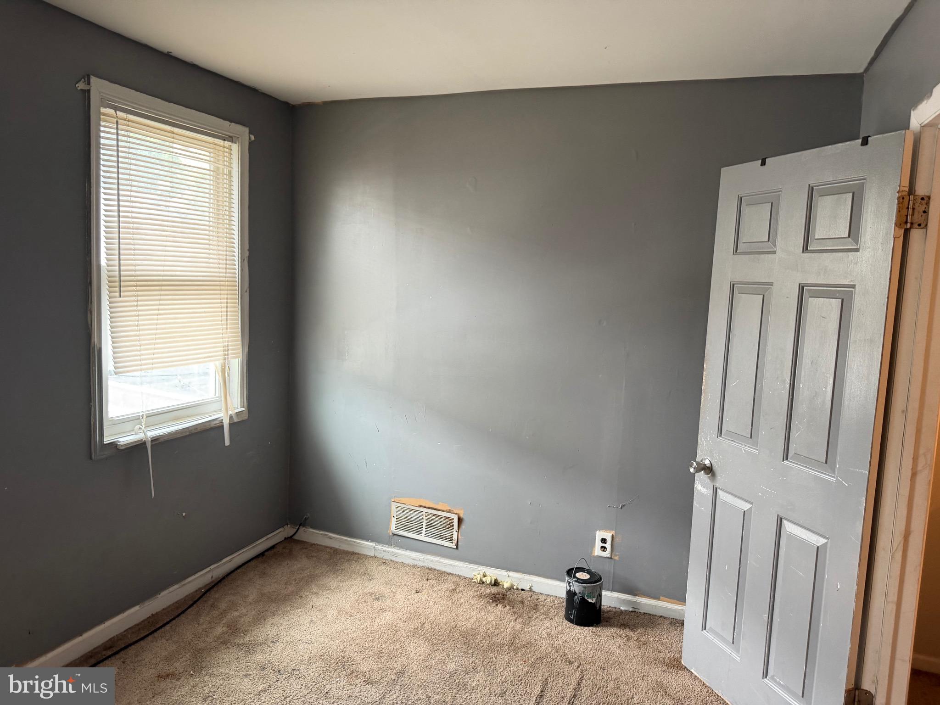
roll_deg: -1.8
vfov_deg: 56.8
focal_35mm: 24
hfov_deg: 71.6
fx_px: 652
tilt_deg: -4.4
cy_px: 352
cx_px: 470
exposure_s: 1/60
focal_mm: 6.76
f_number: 1.78
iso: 250
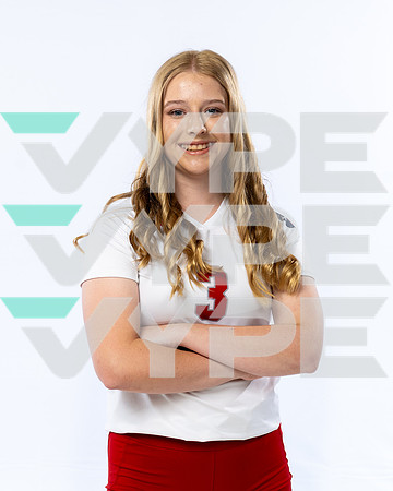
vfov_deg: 19.5
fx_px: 1433
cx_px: 117
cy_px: 246
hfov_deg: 15.6
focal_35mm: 99
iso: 200
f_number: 5.6
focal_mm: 70
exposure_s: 1/250
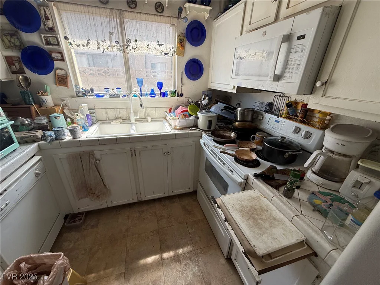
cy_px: 142
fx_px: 154
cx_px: 190
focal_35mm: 14
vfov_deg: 85.7
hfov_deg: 102.1
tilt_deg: -25.0
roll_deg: -1.3
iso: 64
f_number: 2.2
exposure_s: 1/243
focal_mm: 2.22
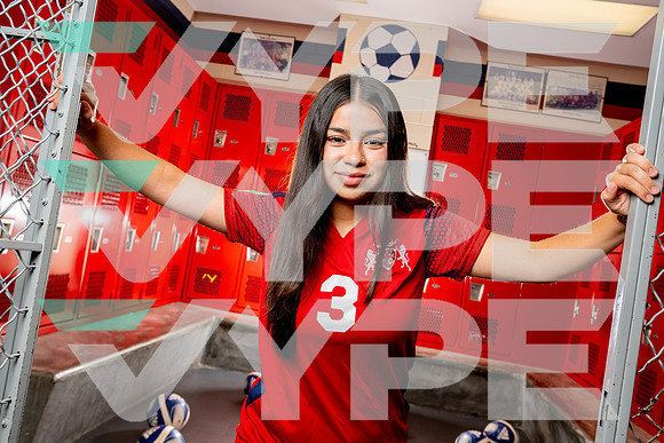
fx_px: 634
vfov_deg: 38.5
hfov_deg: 55.3
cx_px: 326
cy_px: 213
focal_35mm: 34
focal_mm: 31
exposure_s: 1/250
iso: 400
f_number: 7.1
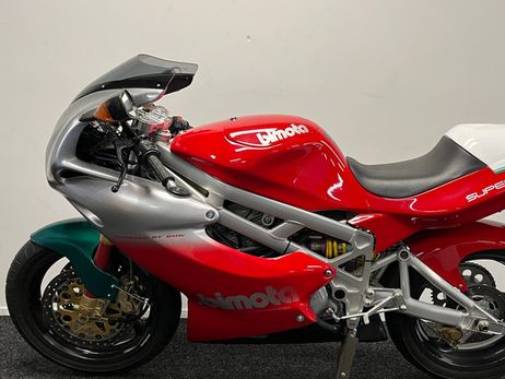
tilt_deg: -11.3
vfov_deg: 39.5
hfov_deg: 51.1
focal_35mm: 36
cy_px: 230
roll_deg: -0.6
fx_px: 525
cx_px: 297
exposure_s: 1/50
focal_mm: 5.1
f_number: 1.6
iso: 100
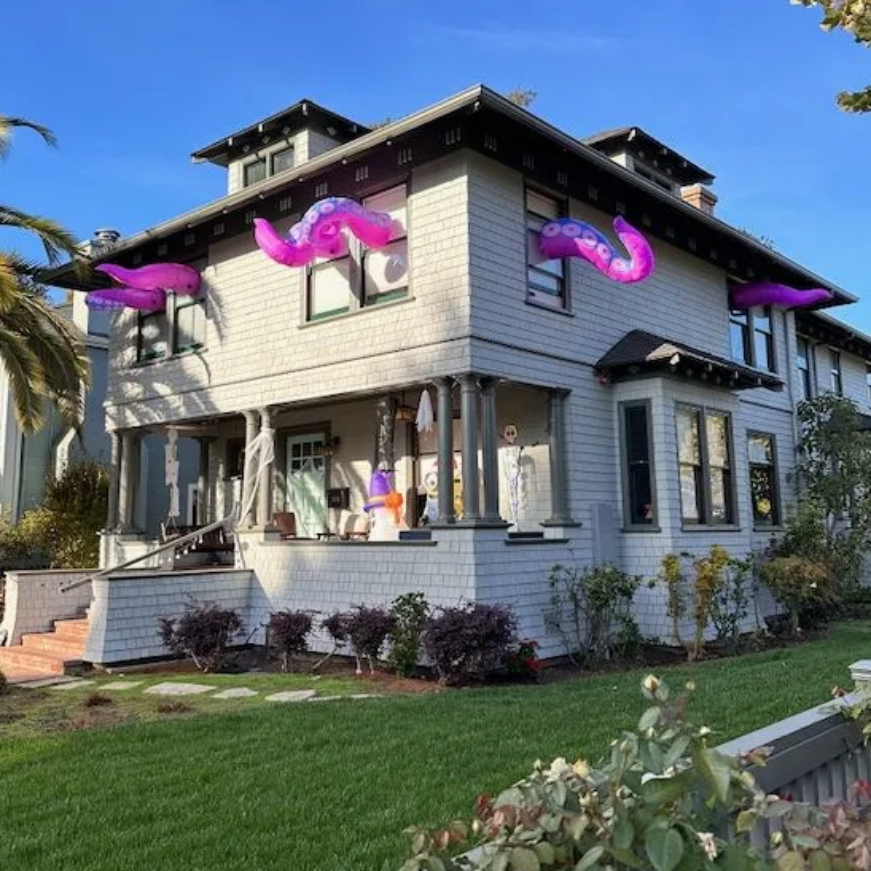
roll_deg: -1.1
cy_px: 392
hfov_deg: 52.5
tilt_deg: +9.6
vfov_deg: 52.4
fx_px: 882
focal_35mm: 31
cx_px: 430
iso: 80
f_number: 1.78
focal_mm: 6.86
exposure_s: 1/952
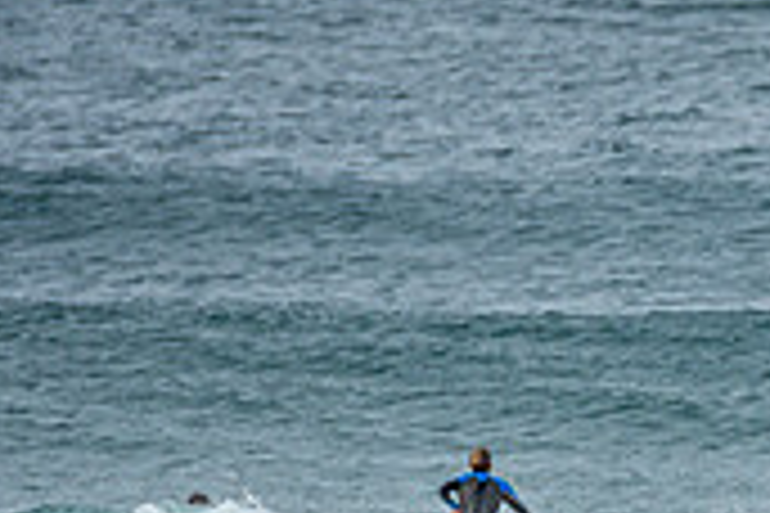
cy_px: 753
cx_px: 1185
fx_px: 23911
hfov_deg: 1.8
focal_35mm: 1118
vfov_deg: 1.2
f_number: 5
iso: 200
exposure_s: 1/1600
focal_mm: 200
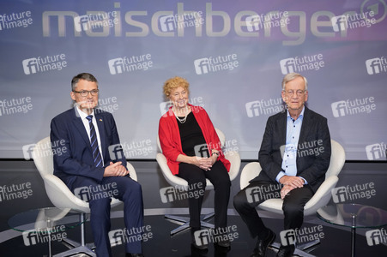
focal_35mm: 39
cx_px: 194
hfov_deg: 49.6
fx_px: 419
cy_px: 128
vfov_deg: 34.2
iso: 2000
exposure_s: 1/160
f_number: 5
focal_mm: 39
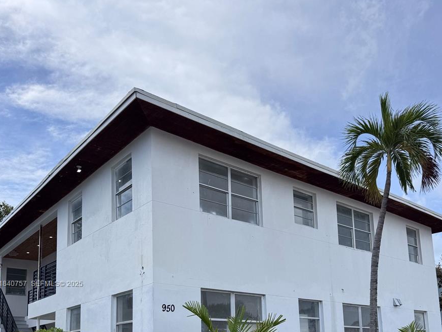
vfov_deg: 40.4
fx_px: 421
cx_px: 217
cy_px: 284
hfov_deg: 55.3
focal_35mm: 33
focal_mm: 6.76
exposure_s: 1/7092
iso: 80
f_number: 1.78
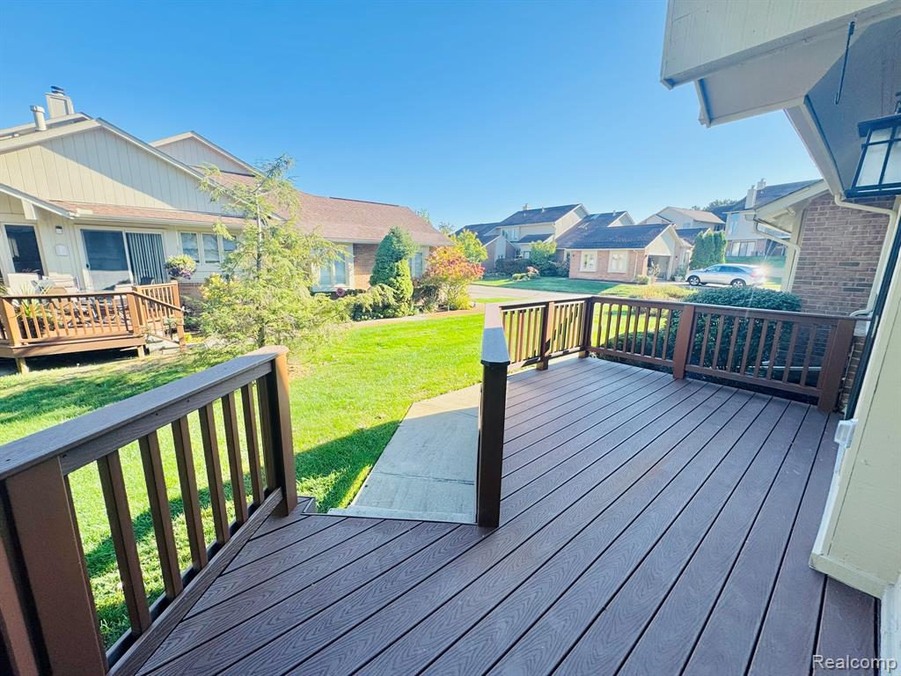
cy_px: 338
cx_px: 450
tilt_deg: -12.9
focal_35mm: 14
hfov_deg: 102.1
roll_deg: -1.2
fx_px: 364
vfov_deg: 85.7
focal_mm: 2.22
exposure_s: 1/445
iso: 40
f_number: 2.2
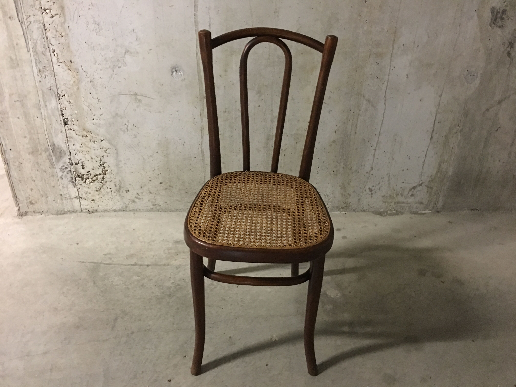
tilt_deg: -30.2
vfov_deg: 48.2
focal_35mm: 29
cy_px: 194
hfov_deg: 61.7
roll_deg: -2.6
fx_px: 432
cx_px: 258
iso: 125
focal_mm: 4.15
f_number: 2.2
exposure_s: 1/4
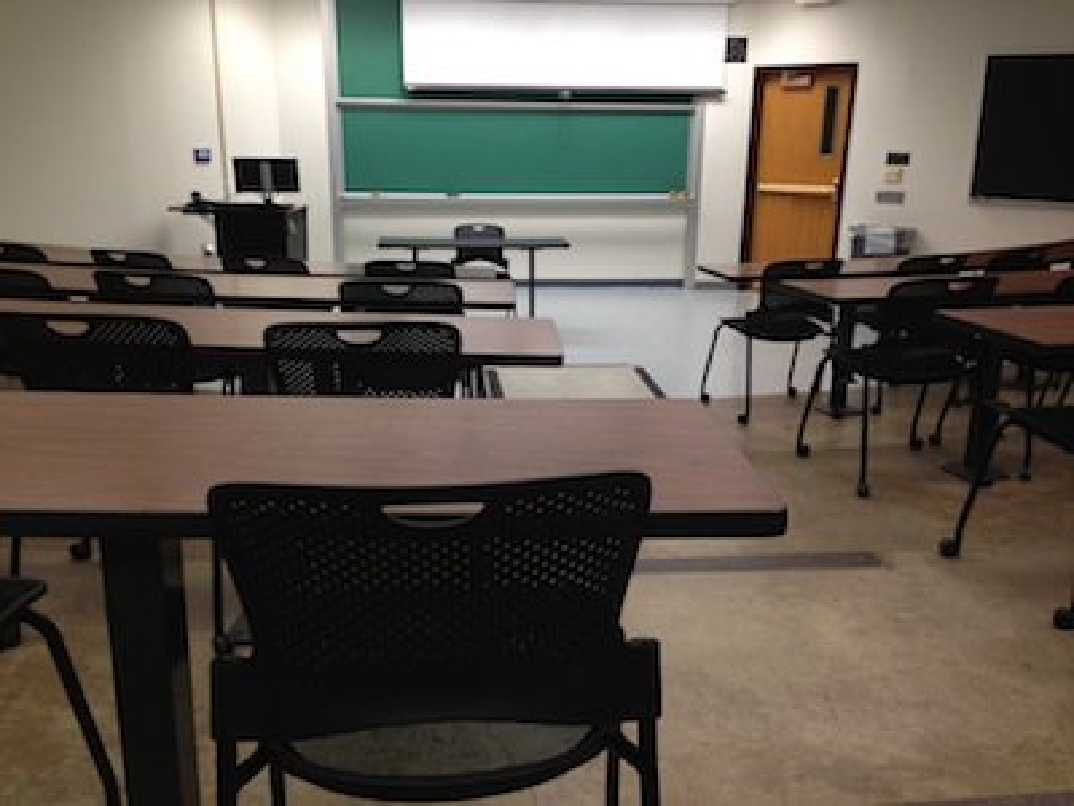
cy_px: 403
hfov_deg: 55.4
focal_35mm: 33
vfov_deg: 42.9
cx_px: 537
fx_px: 1024
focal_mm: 4.13
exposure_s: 1/20
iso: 64
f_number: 2.4
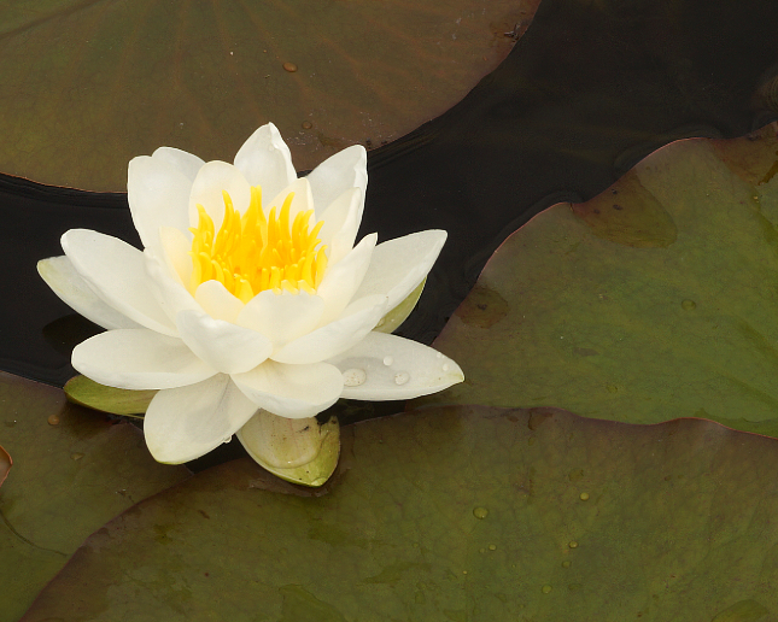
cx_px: 363
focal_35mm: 262
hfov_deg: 7.4
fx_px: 6033
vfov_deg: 5.9
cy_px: 456
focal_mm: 100
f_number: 14
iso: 160
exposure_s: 1/160
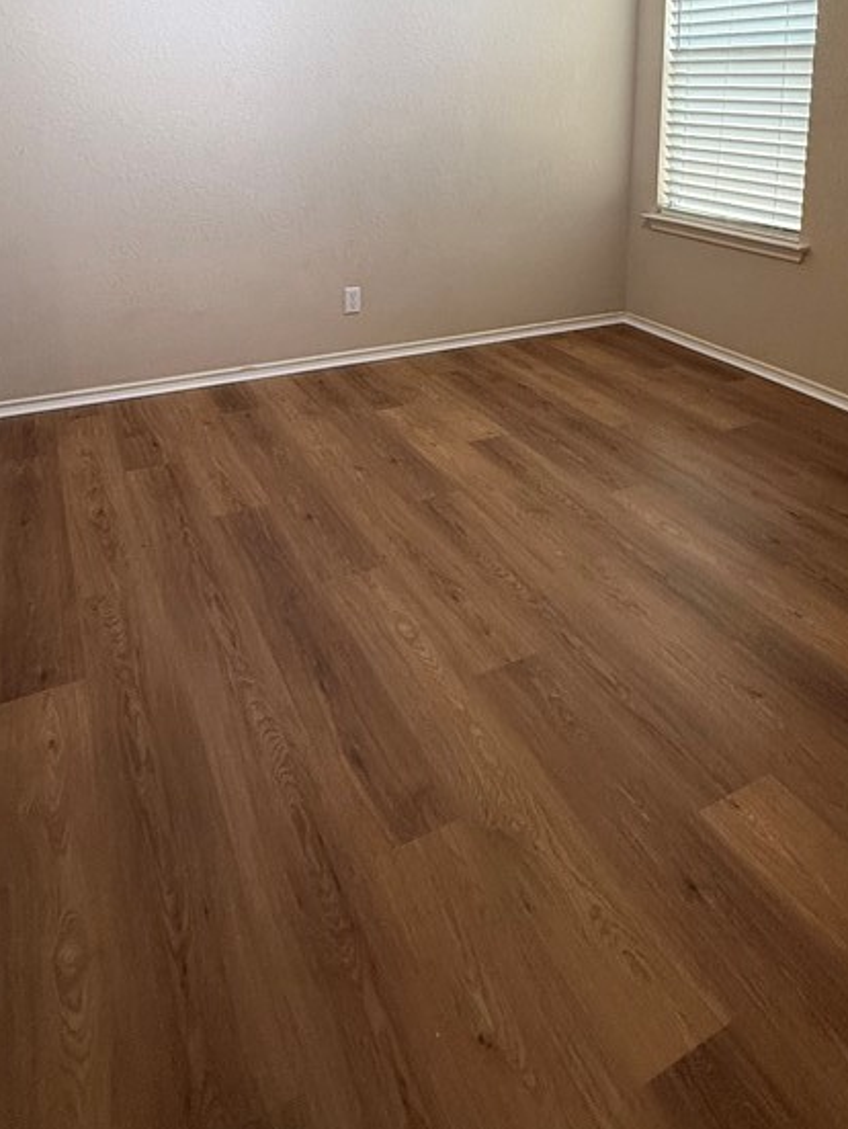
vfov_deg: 62.7
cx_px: 502
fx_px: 848
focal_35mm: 26
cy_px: 258
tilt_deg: -11.2
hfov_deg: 52.8
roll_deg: -1.0
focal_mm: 2.22
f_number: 2.2
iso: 200
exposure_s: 1/120
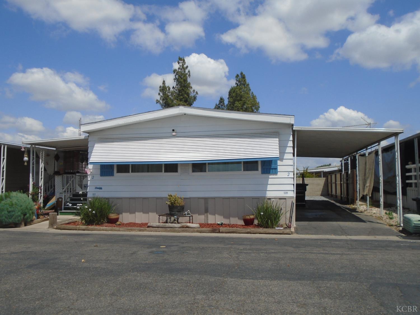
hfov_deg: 58.4
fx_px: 376
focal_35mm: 31
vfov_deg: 45.4
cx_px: 210
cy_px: 158
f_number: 8.8
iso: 100
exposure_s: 1/320
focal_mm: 5.5
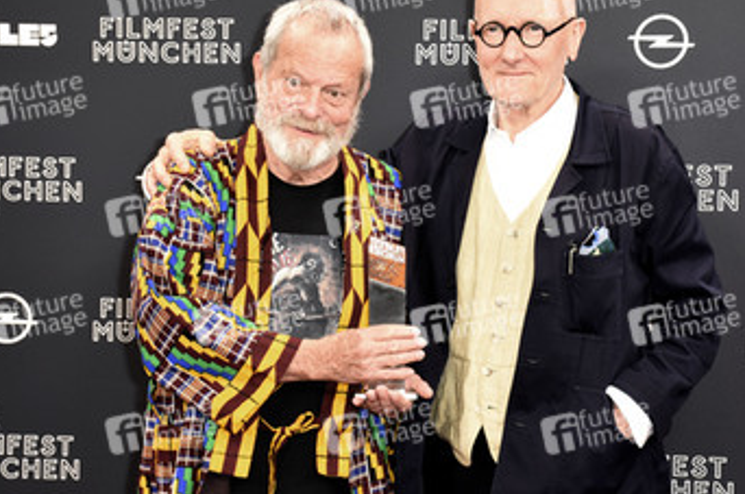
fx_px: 1963
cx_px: 408
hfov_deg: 21.5
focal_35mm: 95
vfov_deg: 14.4
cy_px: 265
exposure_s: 1/100
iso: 1000
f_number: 6.3
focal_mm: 48
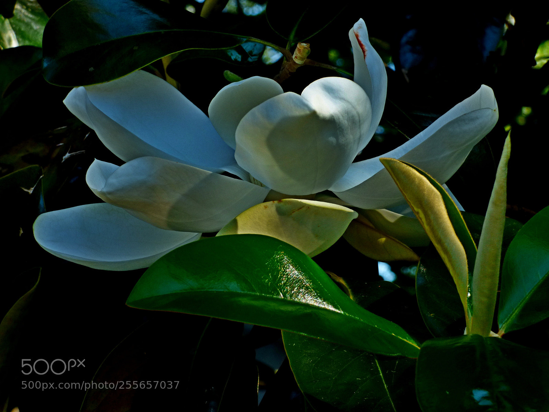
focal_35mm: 154
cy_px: 206
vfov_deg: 9.6
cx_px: 274
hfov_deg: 12.8
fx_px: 2442
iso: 125
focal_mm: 27.65
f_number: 6.3
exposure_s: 1/125
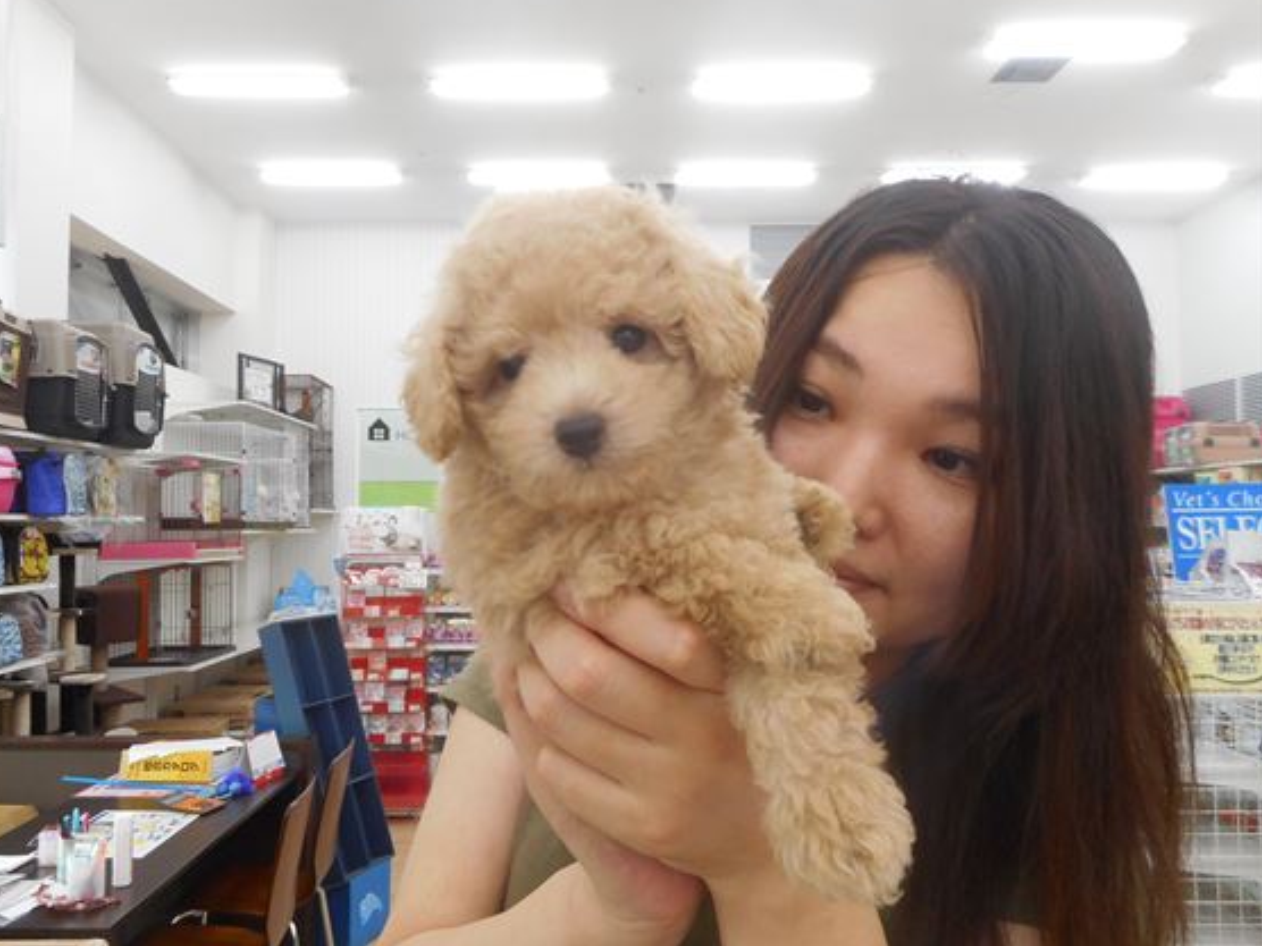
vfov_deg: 51.4
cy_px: 479
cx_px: 592
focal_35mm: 27
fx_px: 984
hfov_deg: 65.3
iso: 200
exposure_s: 1/30
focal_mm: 4.5
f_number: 3.7
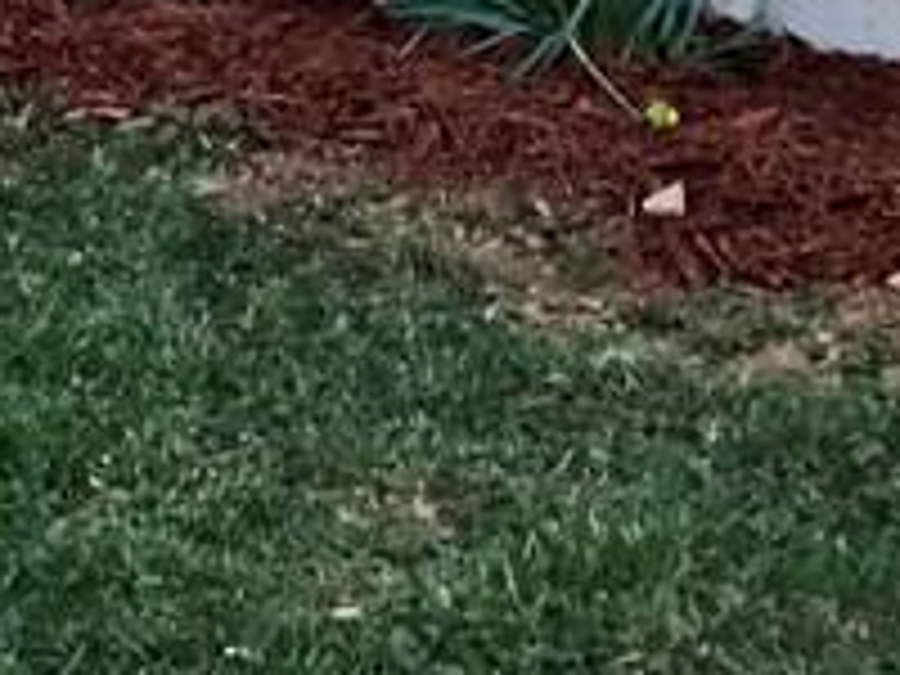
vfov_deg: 9.0
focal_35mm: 159
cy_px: -468
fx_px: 4134
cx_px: -292
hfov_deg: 12.0
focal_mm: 3.3
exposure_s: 1/120
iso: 40
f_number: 2.4
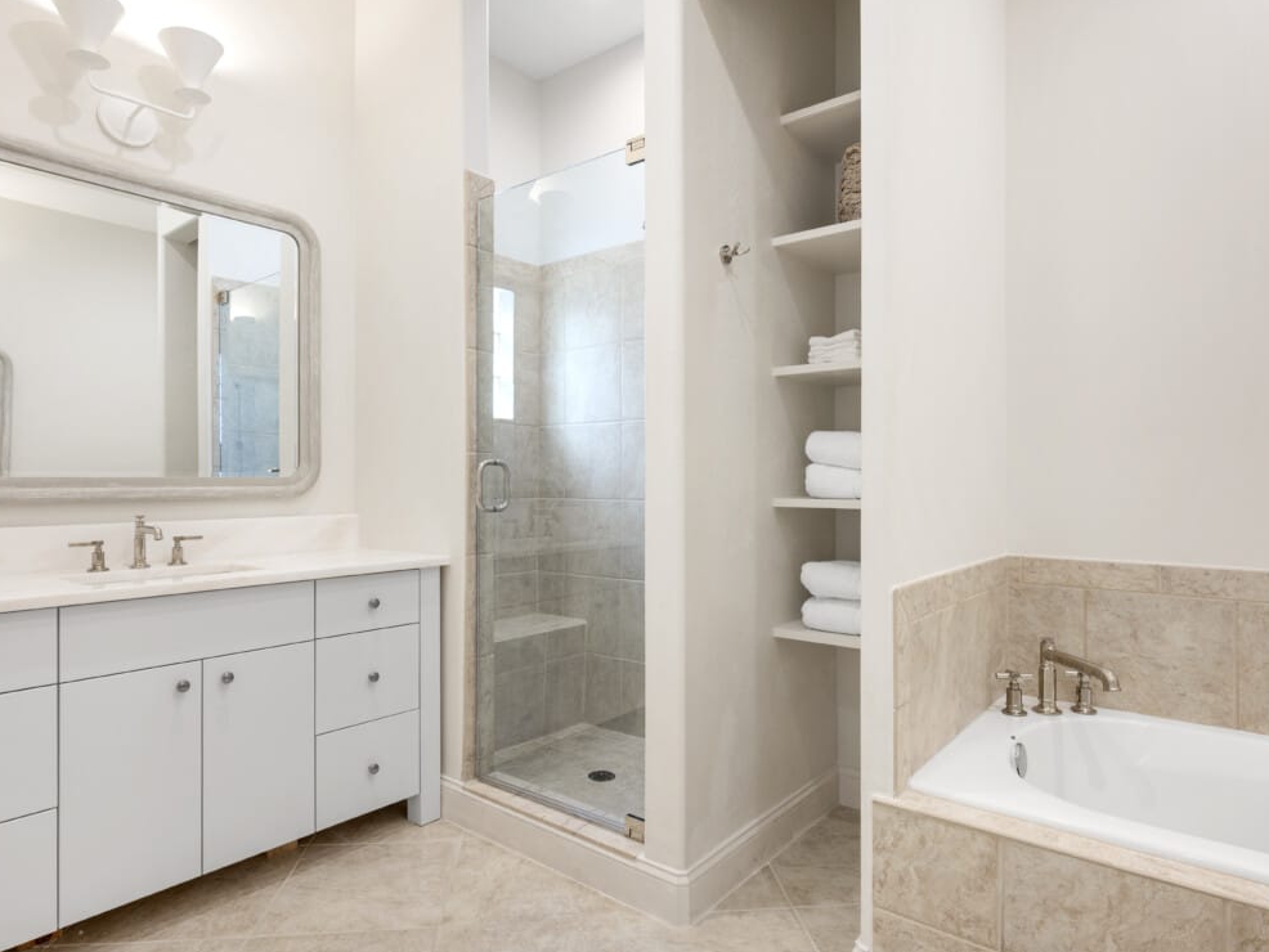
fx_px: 733
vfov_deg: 66.0
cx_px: 638
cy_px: 482
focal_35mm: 20
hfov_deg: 81.7
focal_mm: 18
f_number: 8
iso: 100
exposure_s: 1
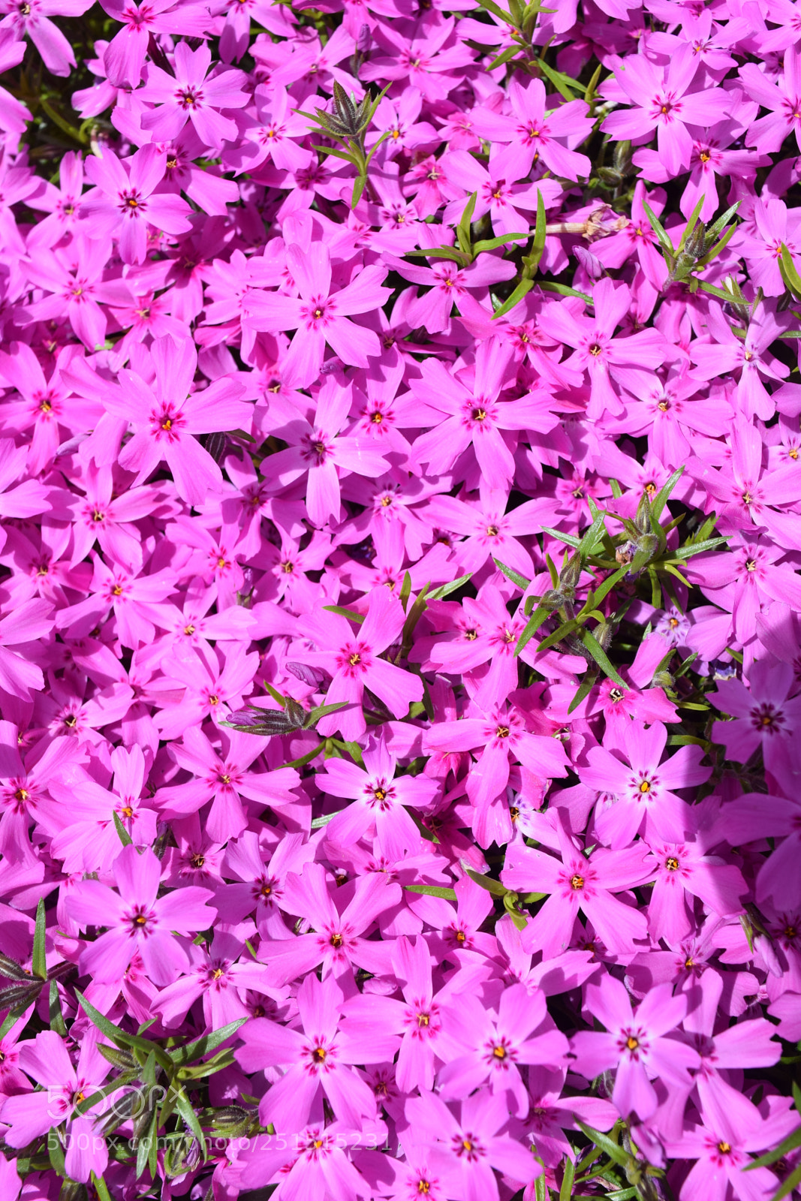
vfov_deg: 53.1
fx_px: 1201
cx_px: 400
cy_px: 600
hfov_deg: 36.9
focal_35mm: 36
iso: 200
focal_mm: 24
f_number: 9
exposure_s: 1/400
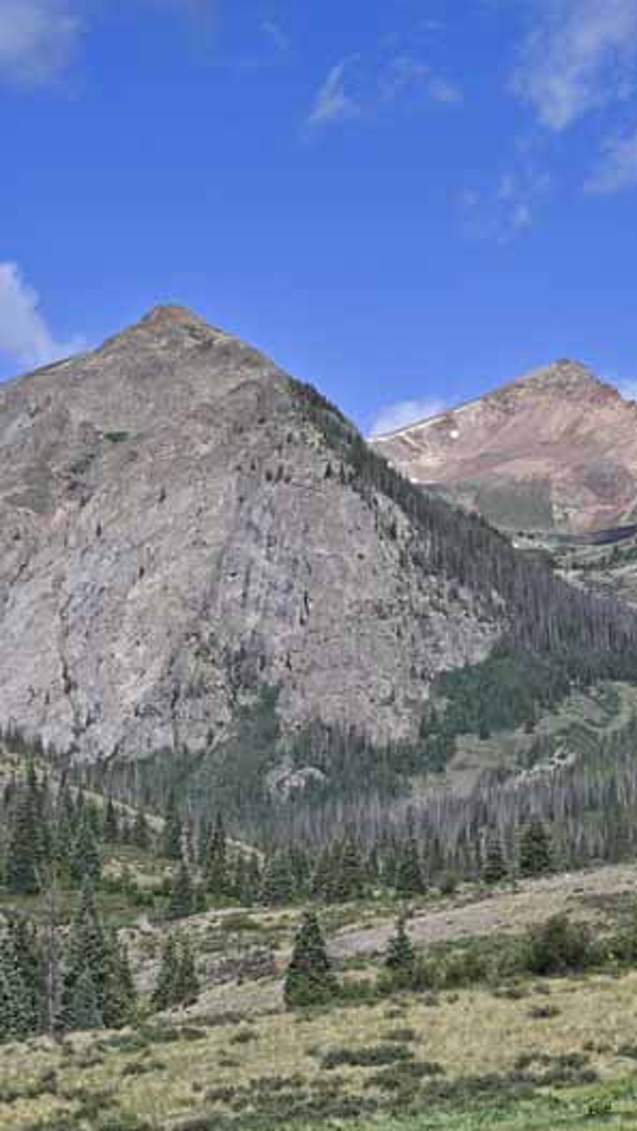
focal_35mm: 116
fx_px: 3478
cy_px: 570
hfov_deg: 10.5
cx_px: 377
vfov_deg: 18.5
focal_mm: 73
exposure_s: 1/640
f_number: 6.3
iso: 64
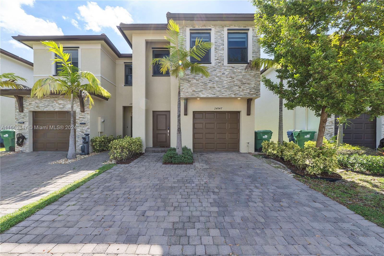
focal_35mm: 15
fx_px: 160
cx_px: 192
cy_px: 128
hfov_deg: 100.4
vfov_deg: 77.3
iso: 100
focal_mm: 10
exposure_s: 1/60
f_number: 11
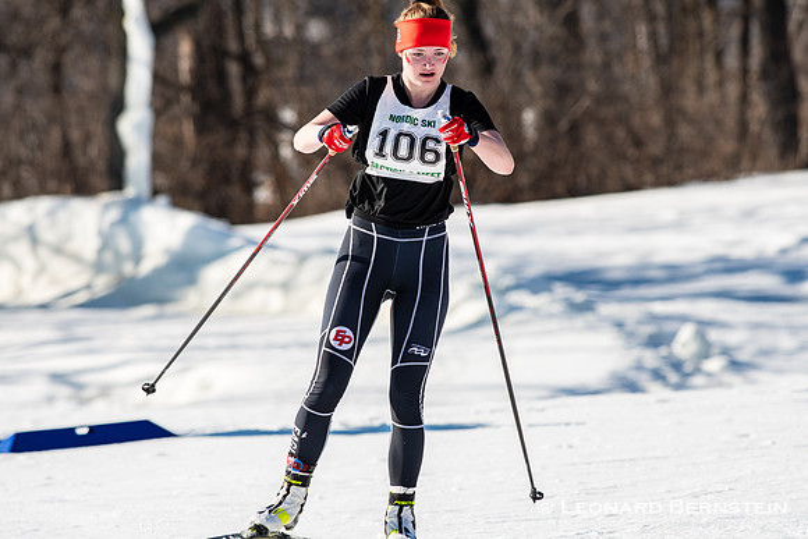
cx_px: 404
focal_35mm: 450
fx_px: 10102
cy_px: 270
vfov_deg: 3.1
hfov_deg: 4.6
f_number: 6.3
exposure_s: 1/2000
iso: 400
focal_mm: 300
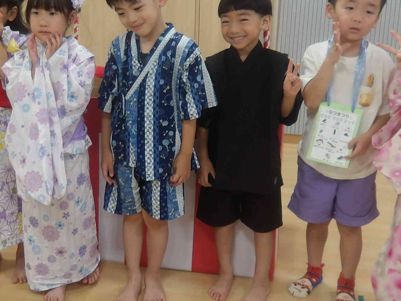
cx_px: 118
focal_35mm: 64
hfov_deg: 29.9
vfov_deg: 22.9
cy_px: 137
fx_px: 741
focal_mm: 4.9
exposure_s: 1/42
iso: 100
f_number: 3
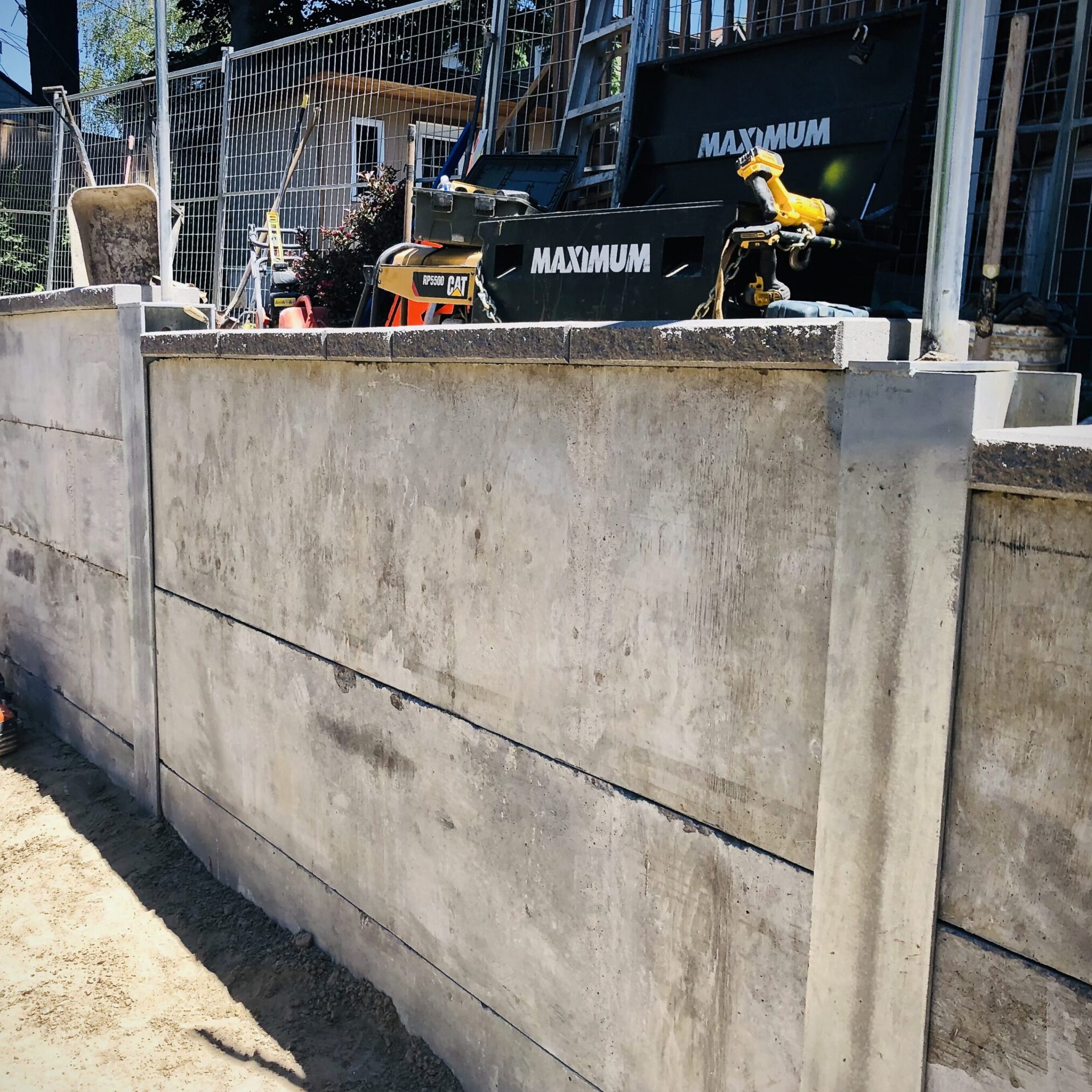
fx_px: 1249
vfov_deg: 47.2
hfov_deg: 46.9
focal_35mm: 35
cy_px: 573
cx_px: 431
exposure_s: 1/800
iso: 20
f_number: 1.8
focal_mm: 4
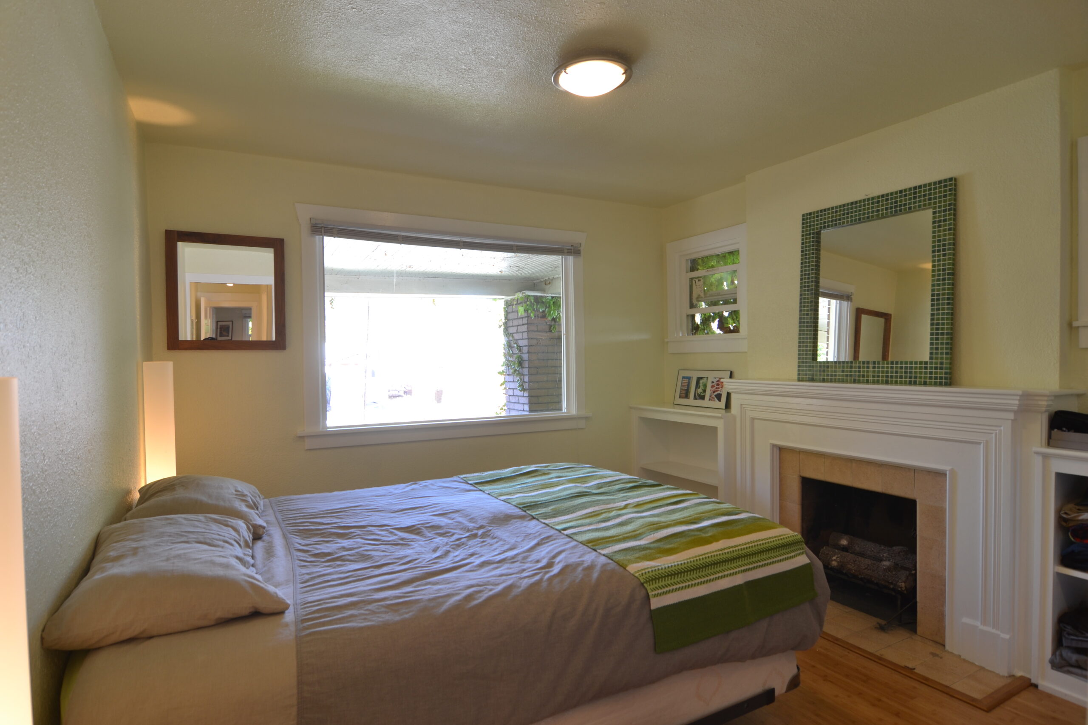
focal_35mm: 18
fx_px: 544
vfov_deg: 67.4
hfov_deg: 90.0
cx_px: 544
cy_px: 362
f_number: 5.6
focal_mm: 12
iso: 100
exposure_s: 1/5
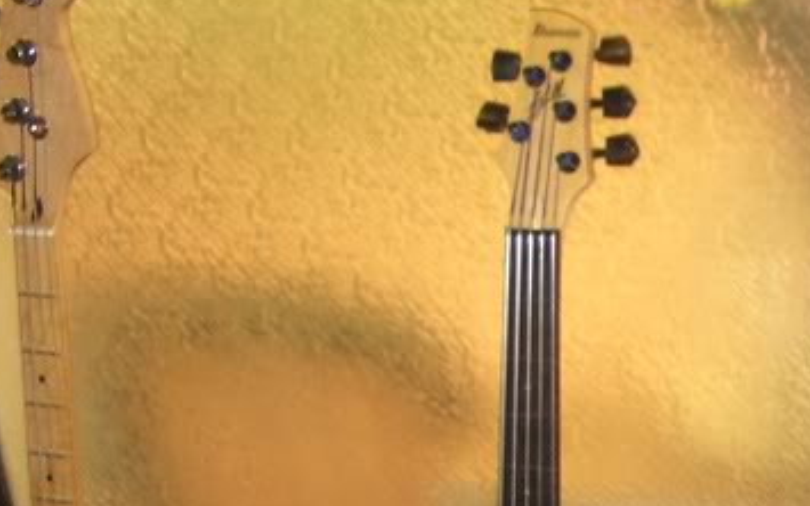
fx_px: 2362
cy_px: 700
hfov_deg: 18.5
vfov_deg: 11.8
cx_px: 949
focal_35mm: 107
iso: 100
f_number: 2.6
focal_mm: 5.8
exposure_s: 1/8
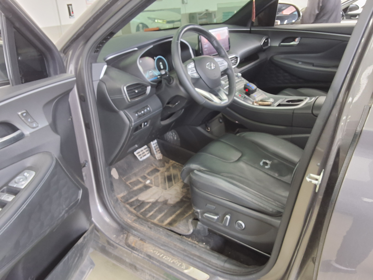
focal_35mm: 28
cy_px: 140
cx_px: 186
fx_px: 302
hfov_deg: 63.4
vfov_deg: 49.7
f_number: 1.9
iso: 80
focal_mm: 2.91
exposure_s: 1/40
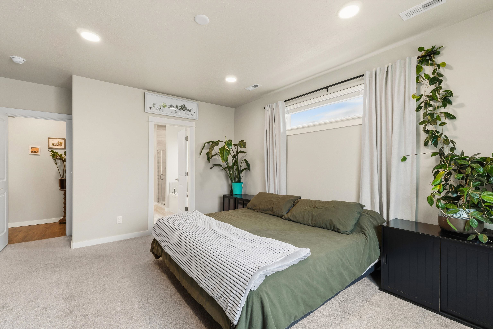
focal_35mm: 15
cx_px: 246
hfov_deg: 100.4
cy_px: 164
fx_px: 205
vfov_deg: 77.3
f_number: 8
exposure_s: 1/15
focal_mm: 10
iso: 250
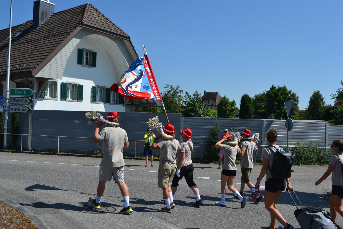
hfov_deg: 53.1
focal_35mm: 36
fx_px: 343
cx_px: 172
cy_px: 114
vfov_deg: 36.9
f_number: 9
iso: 100
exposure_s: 1/320
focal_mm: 24
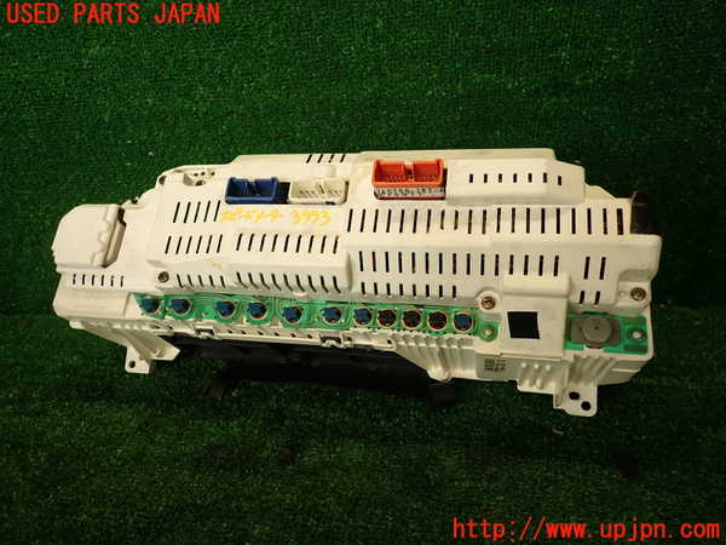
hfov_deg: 69.4
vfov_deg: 54.9
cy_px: 272
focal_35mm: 25
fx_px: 524
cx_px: 363
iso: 100
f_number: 2
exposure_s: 1/80
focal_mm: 4.5
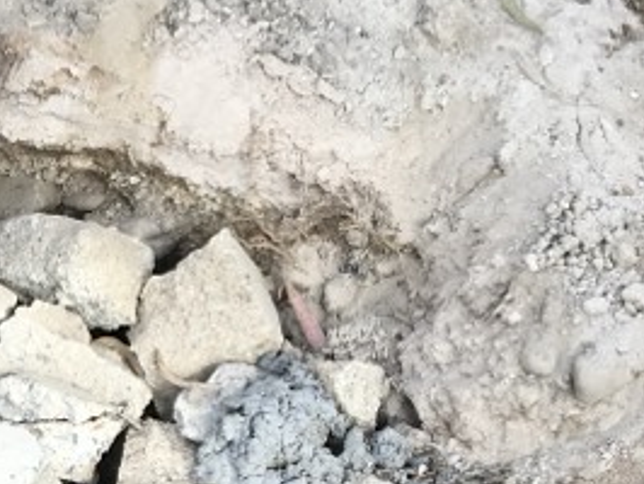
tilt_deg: -61.4
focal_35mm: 109
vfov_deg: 12.7
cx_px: -237
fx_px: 2030
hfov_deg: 16.8
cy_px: 777
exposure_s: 1/179
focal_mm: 4.15
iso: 25
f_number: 2.2
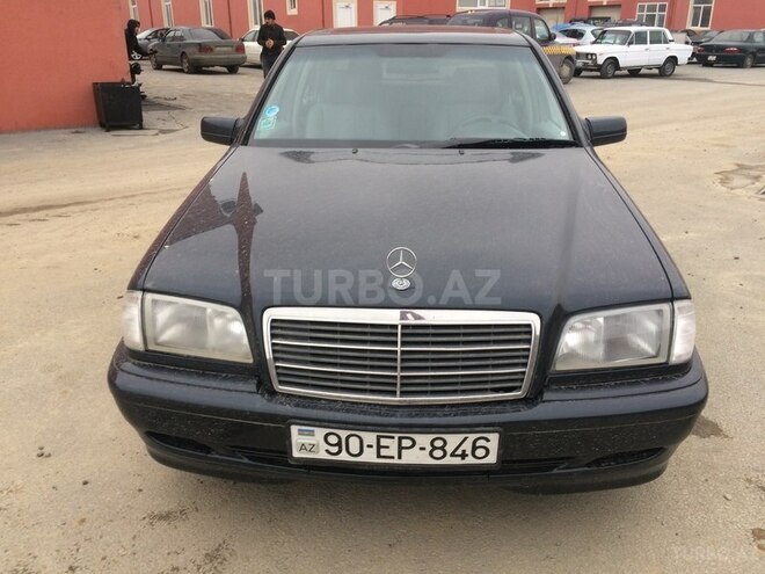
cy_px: 287
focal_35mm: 29
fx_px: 641
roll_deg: +0.0
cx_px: 382
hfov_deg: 61.7
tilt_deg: -21.1
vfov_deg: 48.2
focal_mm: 4.15
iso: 50
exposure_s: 1/100
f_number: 2.2
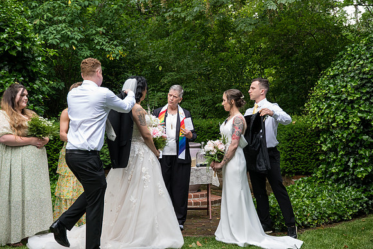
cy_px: 124
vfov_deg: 22.6
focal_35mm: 60
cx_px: 186
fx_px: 622
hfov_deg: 33.4
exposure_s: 1/400
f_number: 4
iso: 1000
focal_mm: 60
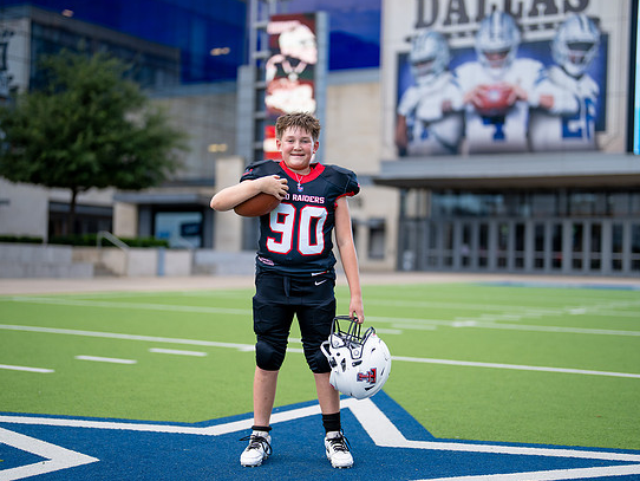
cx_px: 316
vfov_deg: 24.4
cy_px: 255
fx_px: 1110
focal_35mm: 60
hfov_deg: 32.2
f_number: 1.2
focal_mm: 50
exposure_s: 1/1600
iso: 100
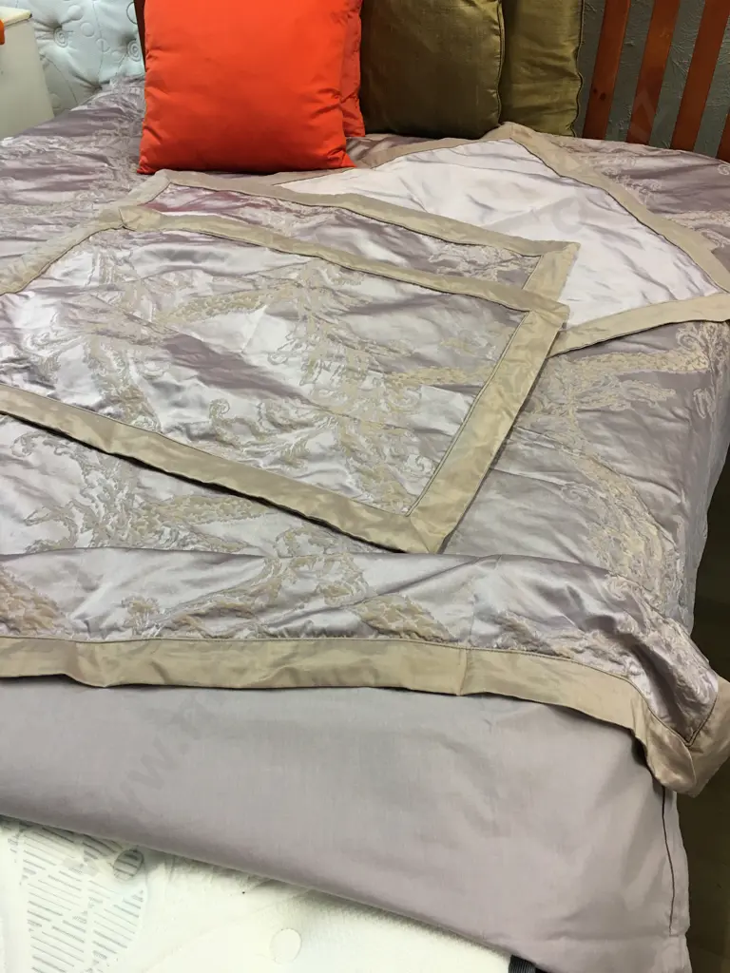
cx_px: 365
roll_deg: -1.2
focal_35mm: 29
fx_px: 815
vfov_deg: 61.7
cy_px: 486
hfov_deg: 48.2
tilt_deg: -41.2
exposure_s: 1/33
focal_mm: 4.15
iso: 64
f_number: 2.2
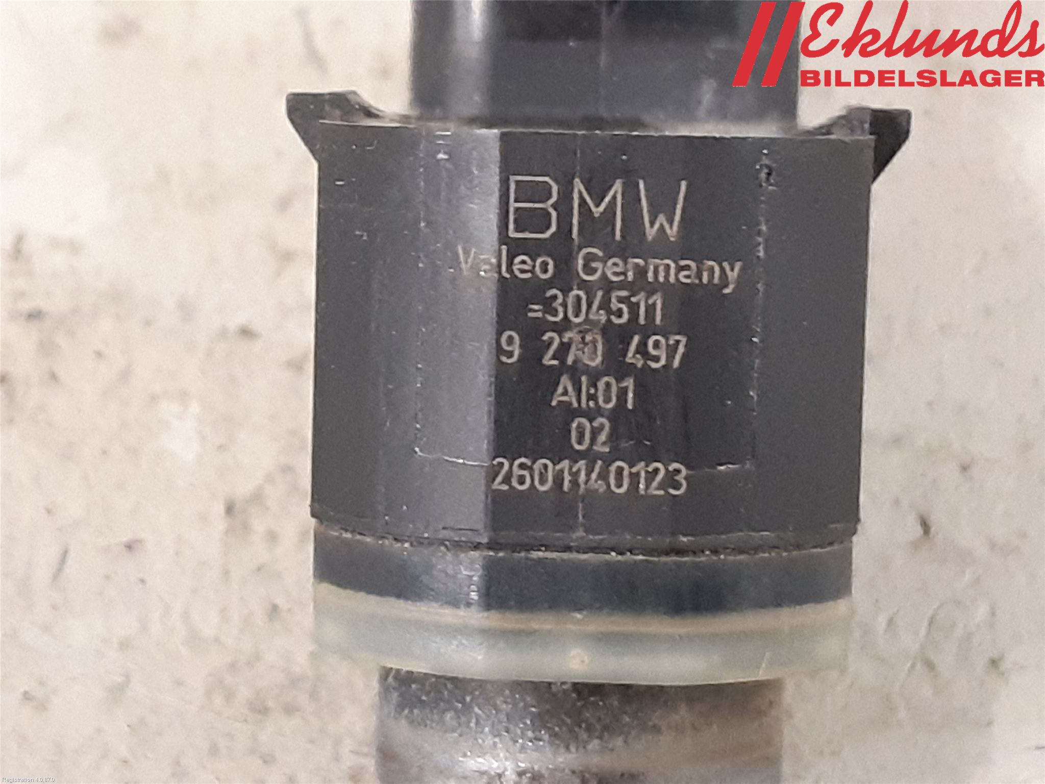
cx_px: 522
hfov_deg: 67.3
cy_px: 392
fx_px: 785
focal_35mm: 26
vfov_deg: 53.1
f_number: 1.7
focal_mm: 3.93
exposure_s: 1/25
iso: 320
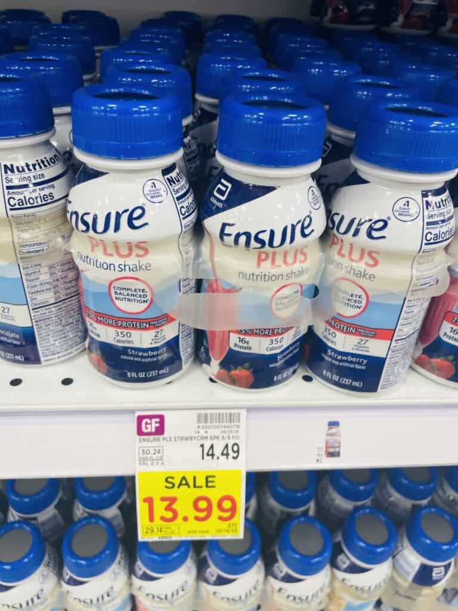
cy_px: 306
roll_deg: -3.9
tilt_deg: -36.7
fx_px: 459
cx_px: 229
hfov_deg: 53.1
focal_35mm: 26
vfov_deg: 67.3
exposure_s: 1/67
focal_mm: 4.2
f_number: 1.6
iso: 80
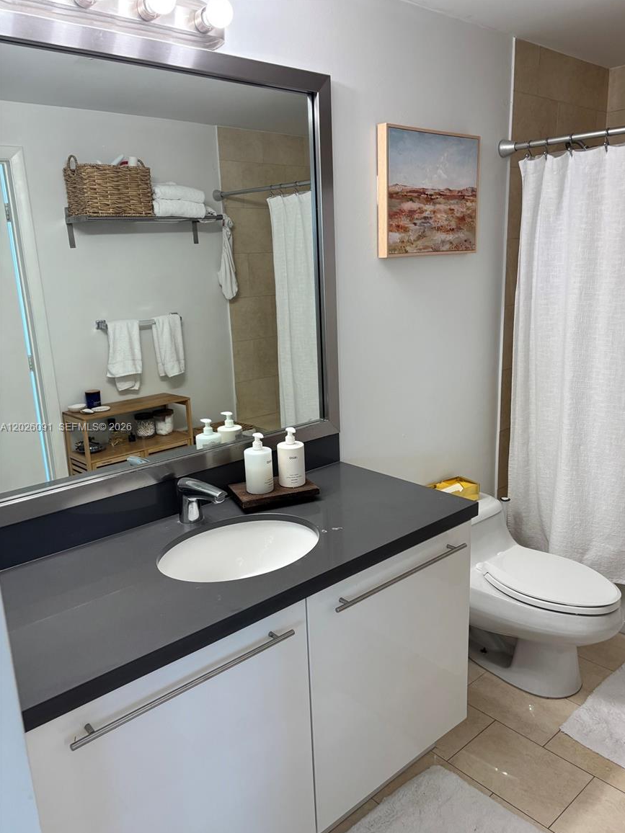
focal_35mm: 27
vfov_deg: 65.3
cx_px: 323
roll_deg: +0.7
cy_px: 428
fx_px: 650
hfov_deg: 51.3
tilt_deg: -16.1
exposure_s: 1/120
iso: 100
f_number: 1.6
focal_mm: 5.96
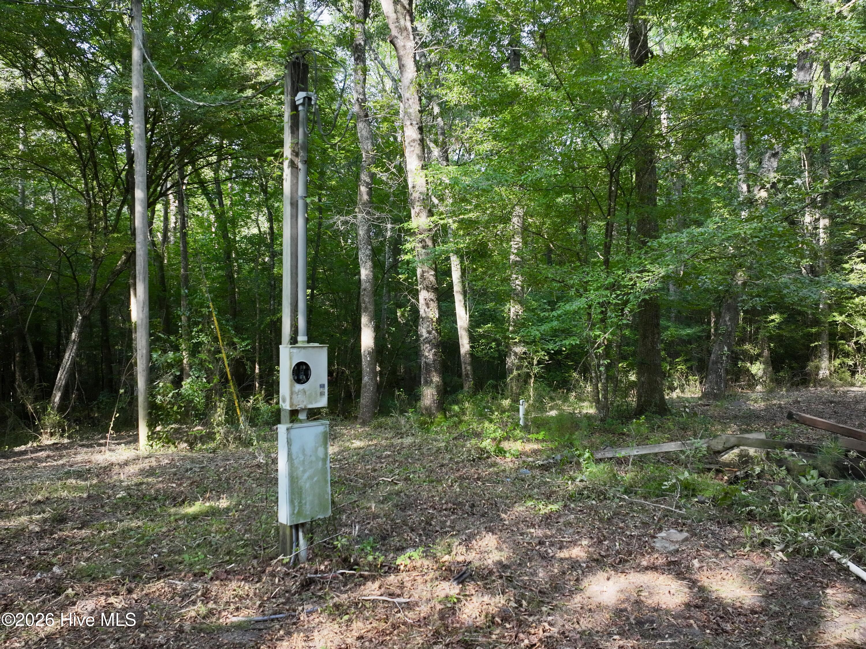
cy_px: 324
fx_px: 600
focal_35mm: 24
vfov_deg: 56.8
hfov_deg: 71.6
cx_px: 433
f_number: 2.8
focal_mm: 12.29
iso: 410
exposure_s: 1/15
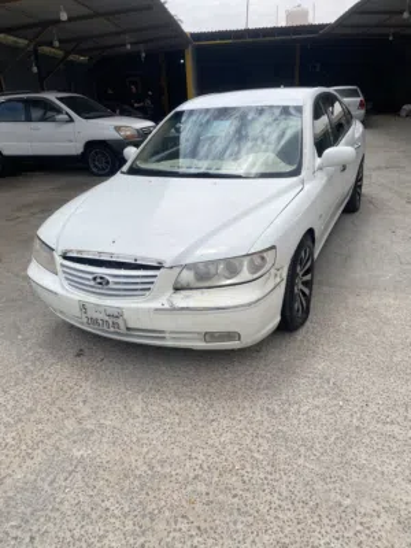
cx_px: 206
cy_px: 274
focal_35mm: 26
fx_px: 412
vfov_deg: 67.3
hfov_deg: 53.1
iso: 32
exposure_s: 1/4274
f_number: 1.8
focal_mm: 4.25
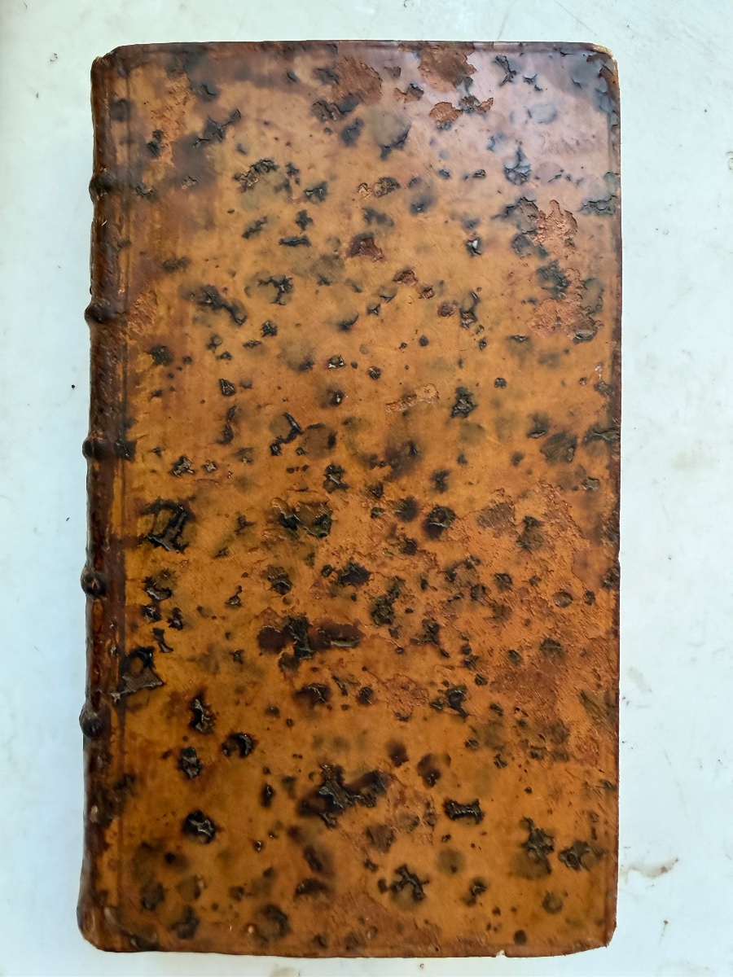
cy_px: 488
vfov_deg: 71.6
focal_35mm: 24
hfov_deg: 56.8
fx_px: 678
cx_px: 366
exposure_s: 1/60
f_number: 2.2
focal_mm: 2.22
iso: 320
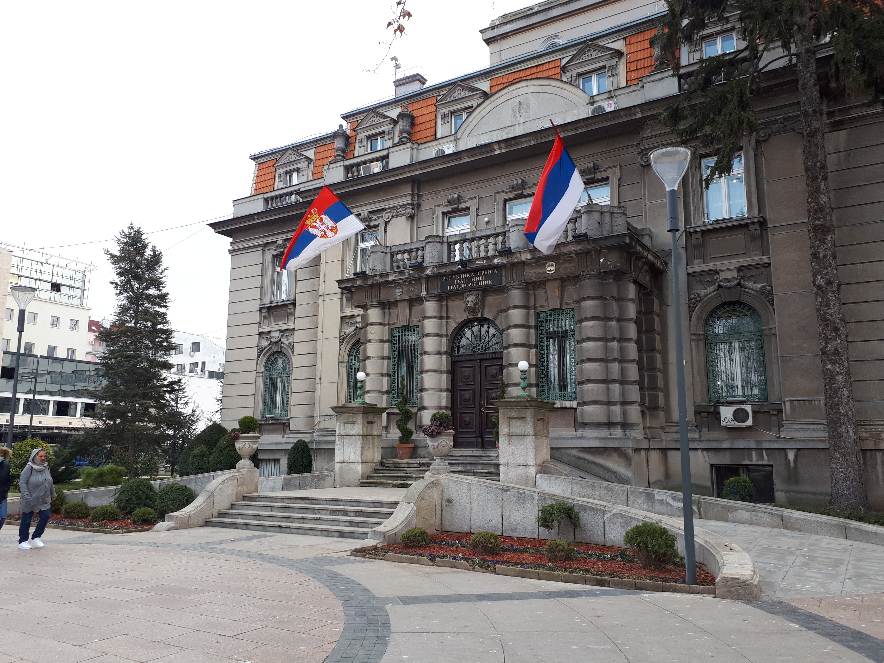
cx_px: 442
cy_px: 332
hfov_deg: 65.3
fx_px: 690
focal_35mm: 27
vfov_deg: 51.4
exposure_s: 1/267
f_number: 1.9
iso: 40
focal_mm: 3.6
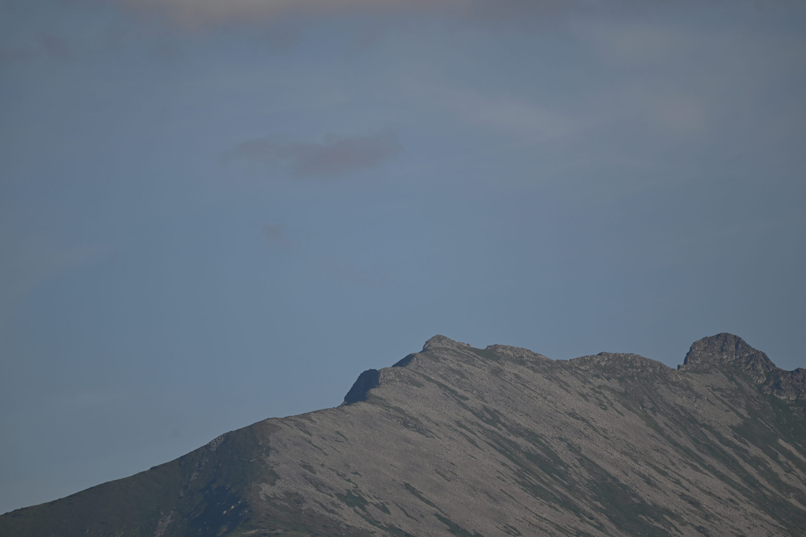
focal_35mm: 600
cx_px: 403
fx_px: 13433
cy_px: 268
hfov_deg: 3.4
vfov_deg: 2.3
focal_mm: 600
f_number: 6.3
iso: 110
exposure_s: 1/640
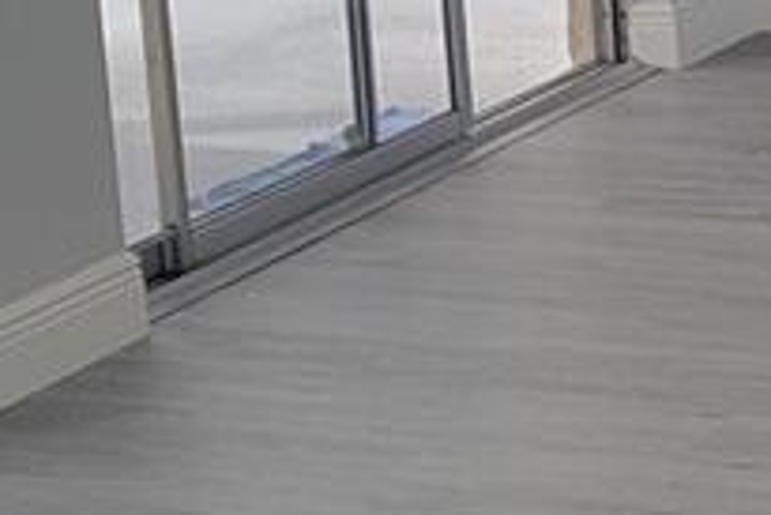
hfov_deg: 12.6
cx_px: 1000
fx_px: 3386
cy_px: 0
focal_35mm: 158
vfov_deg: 8.7
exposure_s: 1/120
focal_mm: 5.4
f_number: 1.8
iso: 100
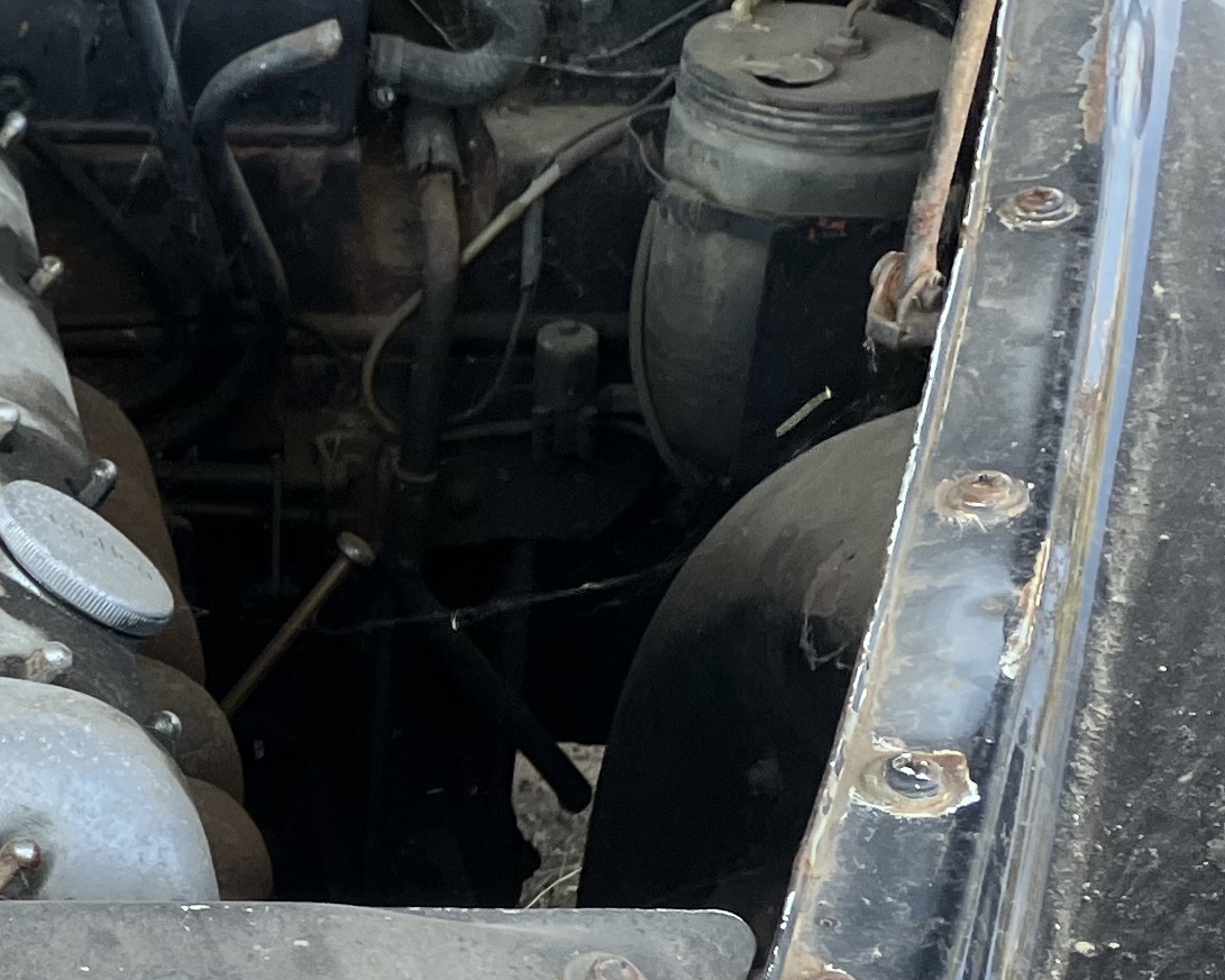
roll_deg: -3.3
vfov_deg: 15.2
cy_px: 716
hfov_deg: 18.1
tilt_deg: -30.0
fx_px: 3662
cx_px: -240
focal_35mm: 101
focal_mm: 3.99
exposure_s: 1/121
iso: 64
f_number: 1.8
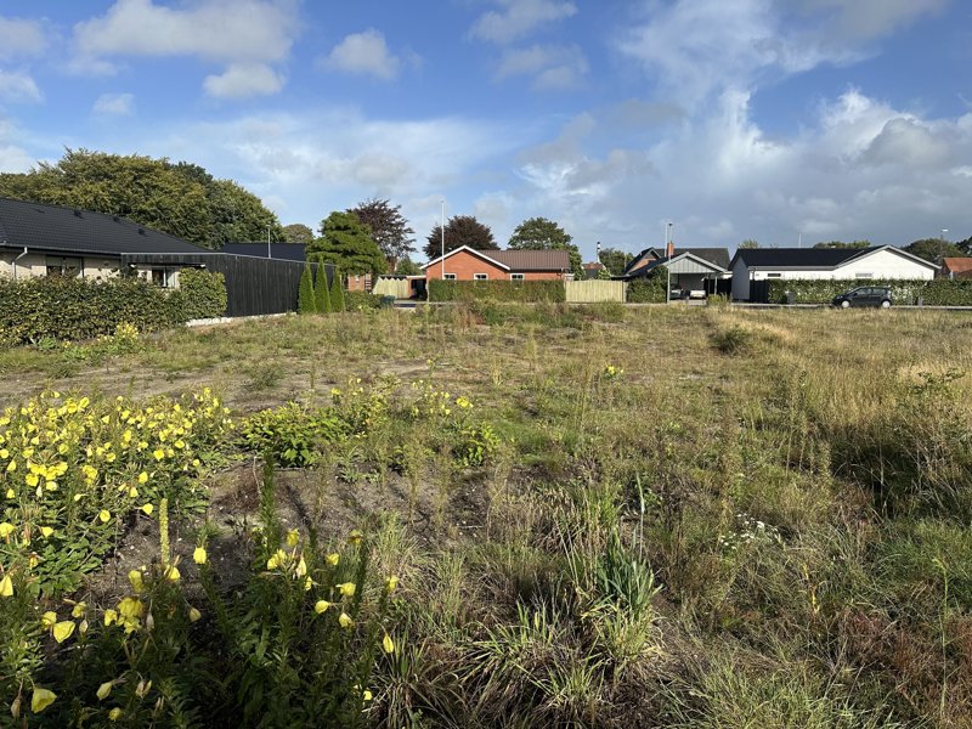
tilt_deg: -5.7
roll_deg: -1.0
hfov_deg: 71.6
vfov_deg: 56.8
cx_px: 486
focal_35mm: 24
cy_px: 364
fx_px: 674
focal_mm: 6.86
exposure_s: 1/4184
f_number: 1.78
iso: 80
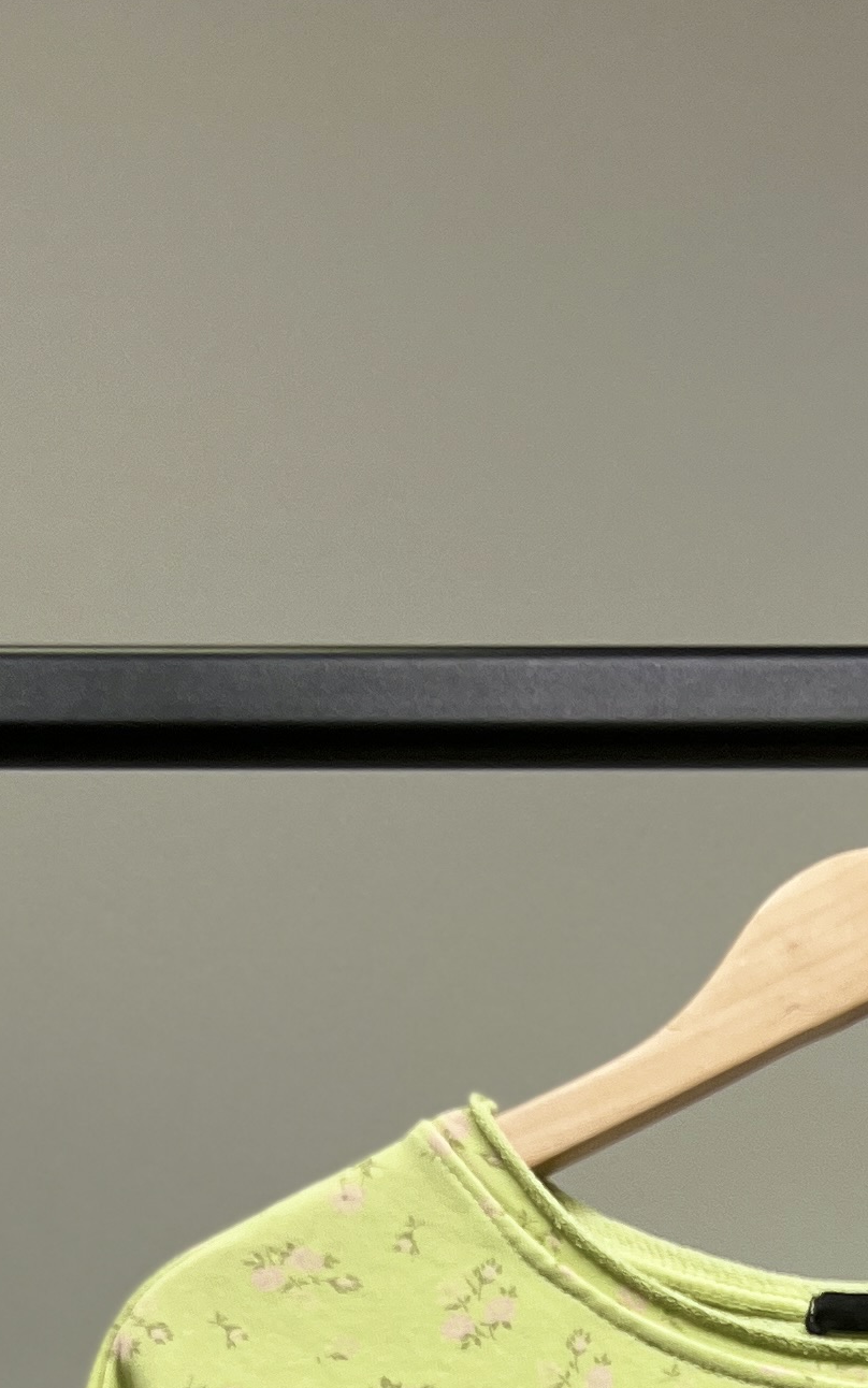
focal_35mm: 86
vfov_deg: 20.3
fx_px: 3254
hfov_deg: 14.9
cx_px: 913
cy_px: 2135
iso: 50
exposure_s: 1/808
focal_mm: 5.7
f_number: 1.5
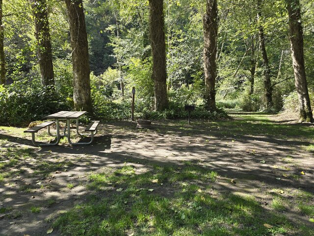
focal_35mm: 23
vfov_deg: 58.9
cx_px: 157
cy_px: 118
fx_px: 209
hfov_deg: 73.9
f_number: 1.7
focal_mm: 6.3
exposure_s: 1/180
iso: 40
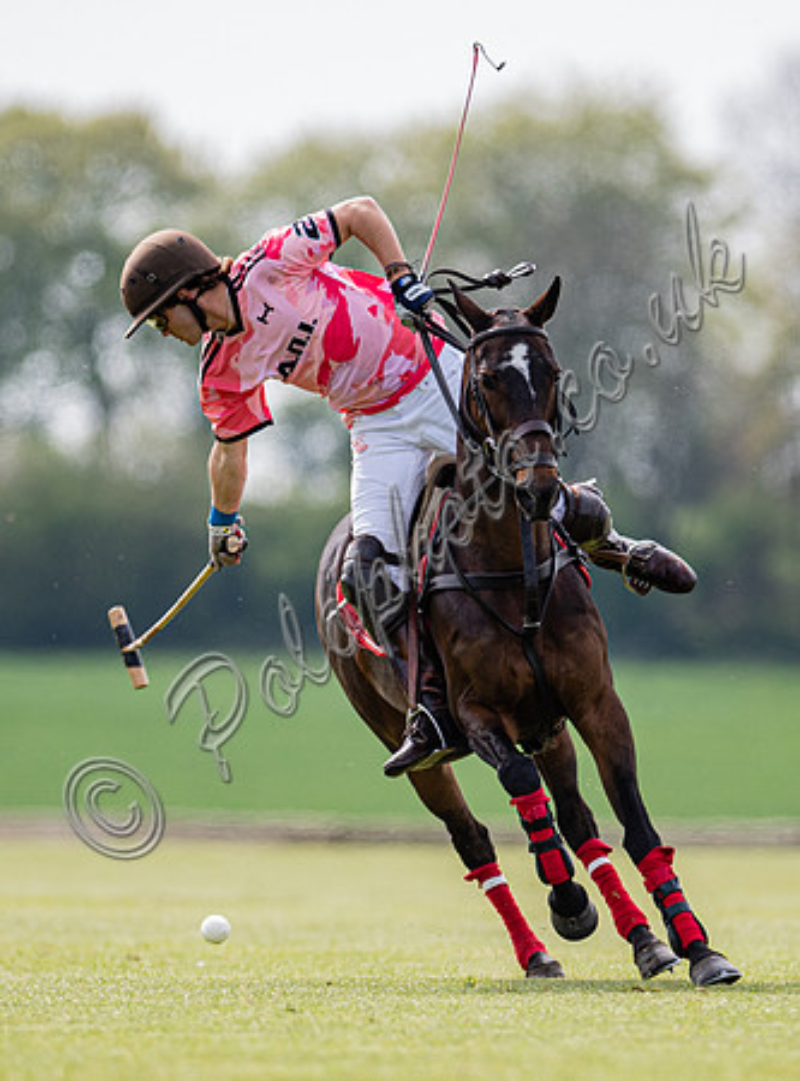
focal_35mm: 706
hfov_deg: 2.1
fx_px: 21948
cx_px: 409
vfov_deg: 2.8
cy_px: 581
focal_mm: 300
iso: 320
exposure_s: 1/2500
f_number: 2.8
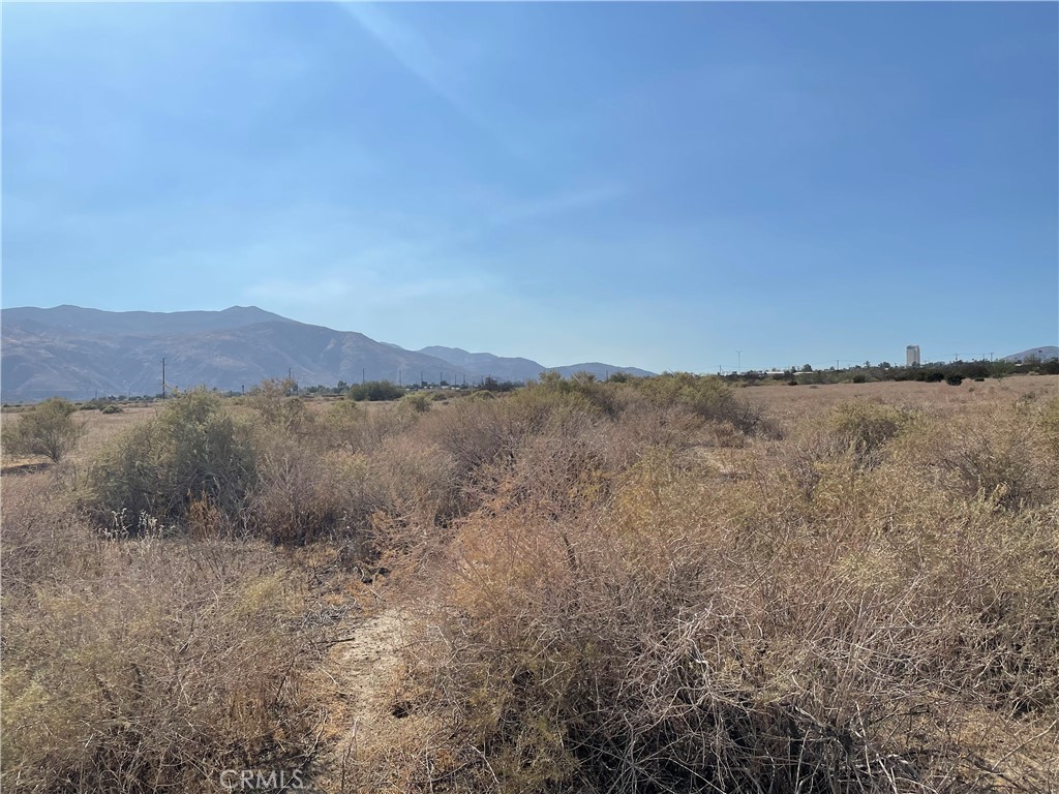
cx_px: 530
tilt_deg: +1.8
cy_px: 397
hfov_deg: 67.3
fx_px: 795
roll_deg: +0.0
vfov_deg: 53.1
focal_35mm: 26
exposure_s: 1/9804
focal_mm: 4.2
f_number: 1.6
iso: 32
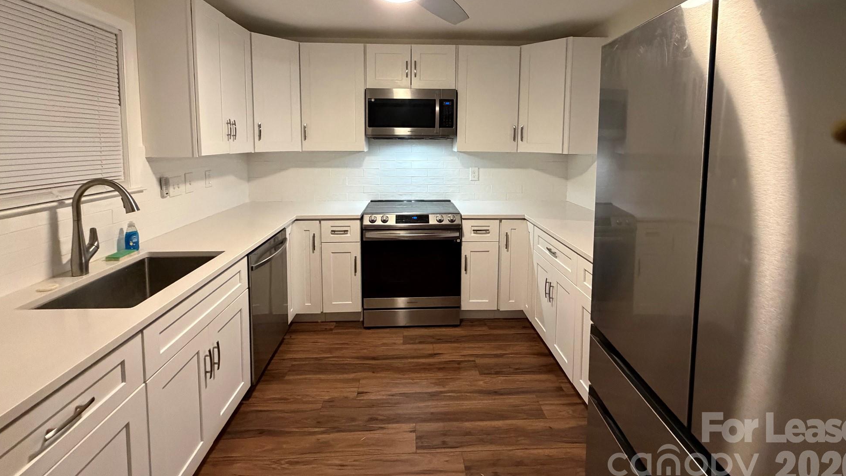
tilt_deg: -3.5
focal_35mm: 16
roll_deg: -0.5
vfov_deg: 65.6
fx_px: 359
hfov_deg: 99.4
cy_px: 164
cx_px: 425
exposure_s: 1/60
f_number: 2.2
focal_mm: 2.22
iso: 800
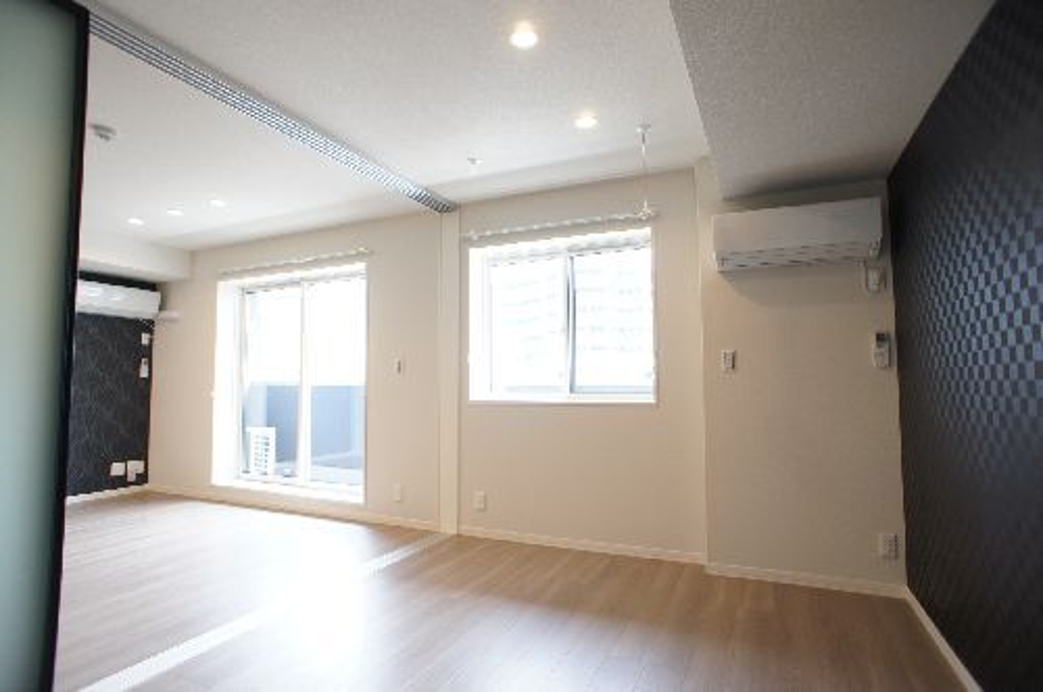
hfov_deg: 73.8
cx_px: 522
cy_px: 346
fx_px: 694
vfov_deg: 53.0
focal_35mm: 24
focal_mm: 16
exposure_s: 1/40
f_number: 3.2
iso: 200
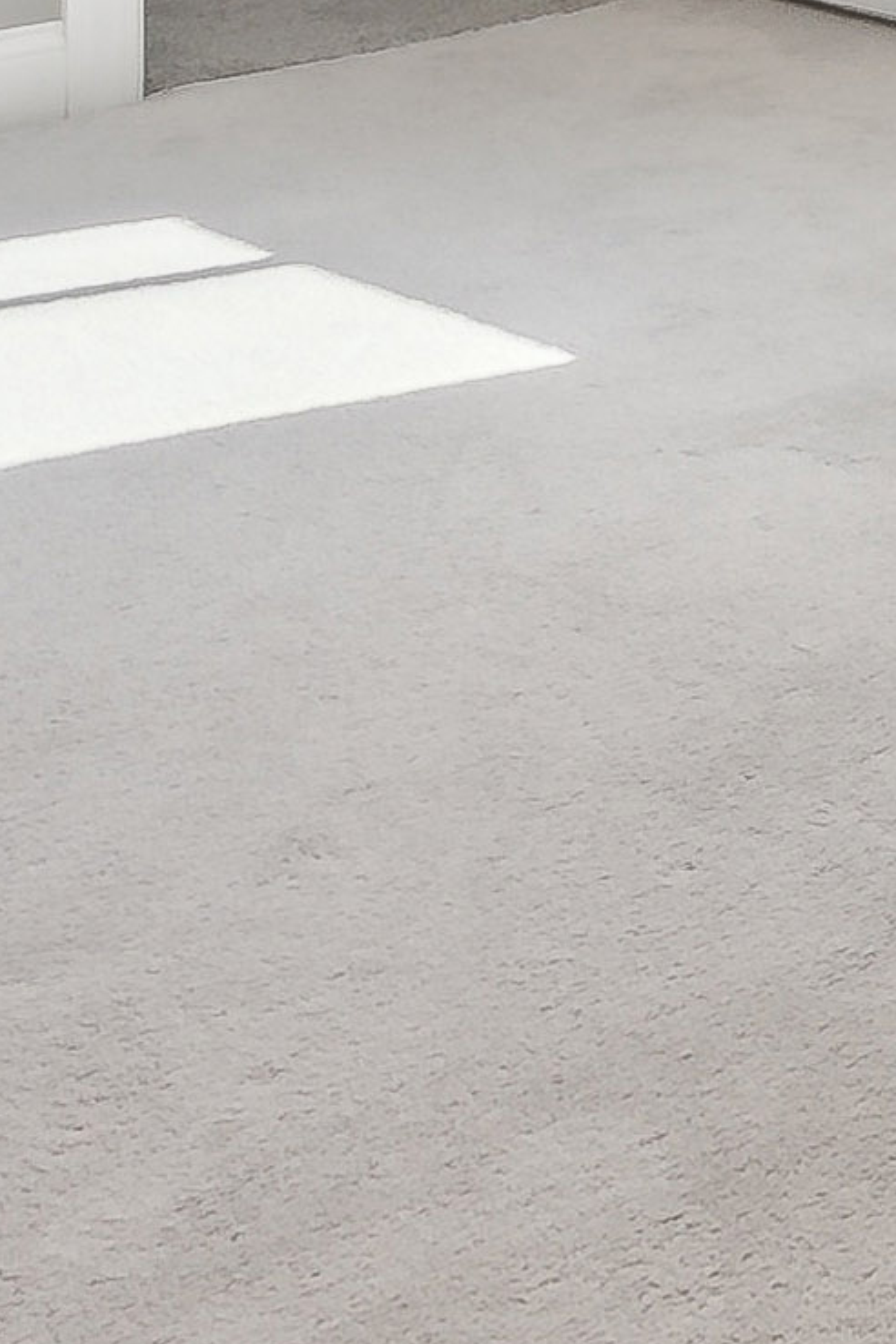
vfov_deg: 18.9
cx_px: 2134
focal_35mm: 92
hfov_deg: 12.0
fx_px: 3434
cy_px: -801
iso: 400
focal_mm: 16
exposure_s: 1/160
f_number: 7.1
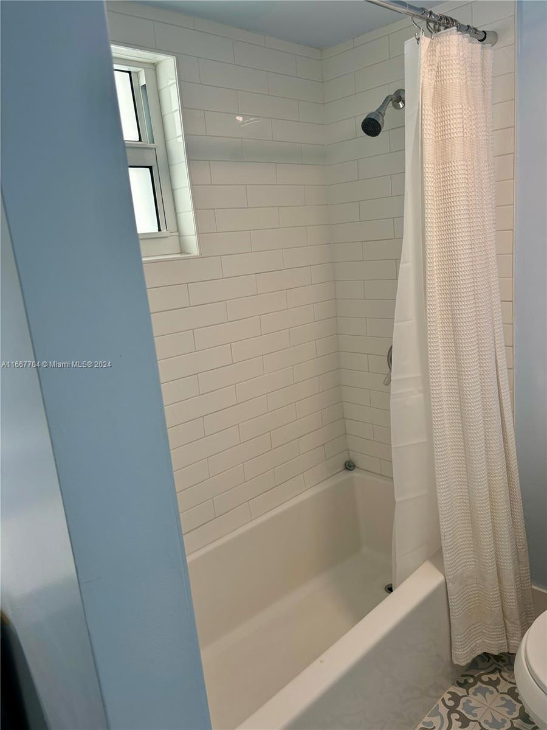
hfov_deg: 53.1
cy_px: 365
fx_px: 548
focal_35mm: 26
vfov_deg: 67.3
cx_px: 274
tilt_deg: -12.9
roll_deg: +4.5
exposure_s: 1/120
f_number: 1.6
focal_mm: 5.96
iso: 64
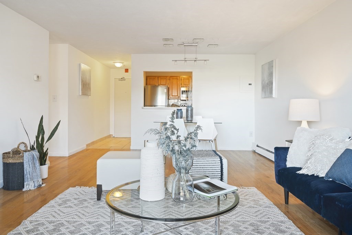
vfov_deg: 47.9
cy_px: 118
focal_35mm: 27
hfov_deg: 67.4
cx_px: 176
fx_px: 264
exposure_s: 1/1.25
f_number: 8
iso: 250
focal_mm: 27
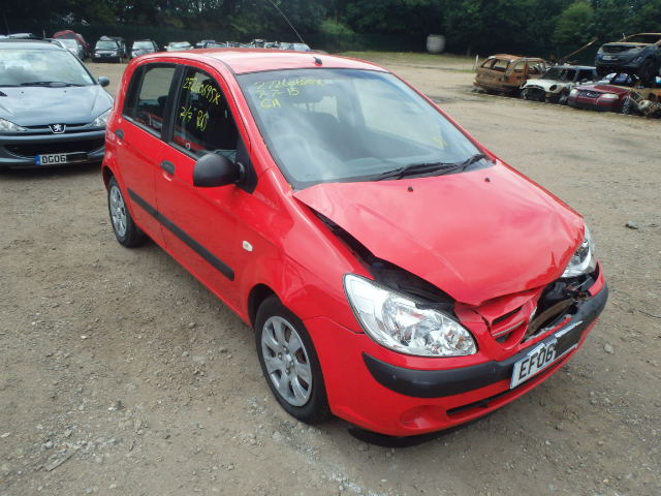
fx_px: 535
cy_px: 248
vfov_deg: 49.7
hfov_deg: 63.4
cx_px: 330
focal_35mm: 28
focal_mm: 5
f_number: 3.9
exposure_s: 1/500
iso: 125
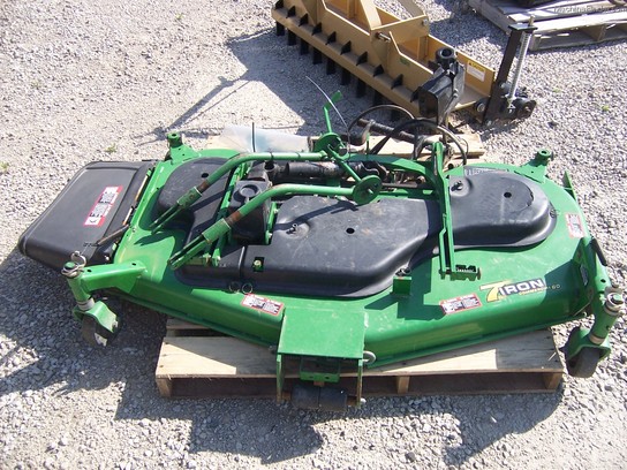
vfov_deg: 42.9
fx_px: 598
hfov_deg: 55.4
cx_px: 314
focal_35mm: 33
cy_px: 235
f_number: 3.4
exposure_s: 1/500
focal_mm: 5.5
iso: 80
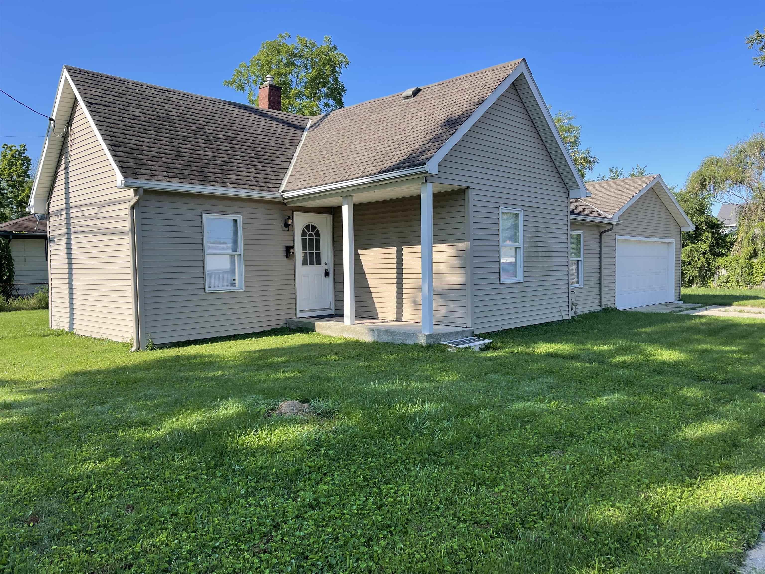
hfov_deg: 67.3
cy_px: 287
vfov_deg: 53.1
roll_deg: +0.1
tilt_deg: -3.2
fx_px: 575
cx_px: 382
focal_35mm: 26
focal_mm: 5.1
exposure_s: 1/1767
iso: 32
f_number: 1.6
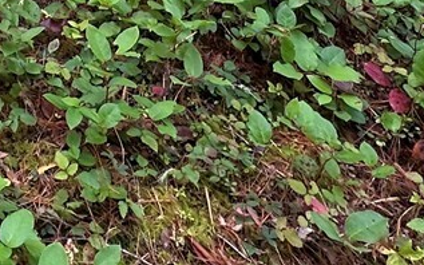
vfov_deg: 14.0
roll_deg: +0.4
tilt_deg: -9.1
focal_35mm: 75
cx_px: -56
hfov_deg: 25.3
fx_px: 866
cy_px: -300
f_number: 2.2
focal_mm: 2.22
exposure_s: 1/99
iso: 40
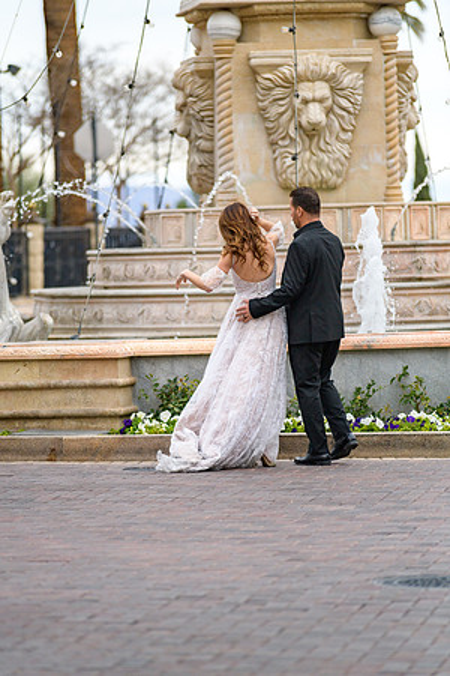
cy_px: 338
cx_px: 225
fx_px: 3750
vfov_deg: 10.3
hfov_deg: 6.9
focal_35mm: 200
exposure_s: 1/3200
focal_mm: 200
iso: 250
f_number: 2.8
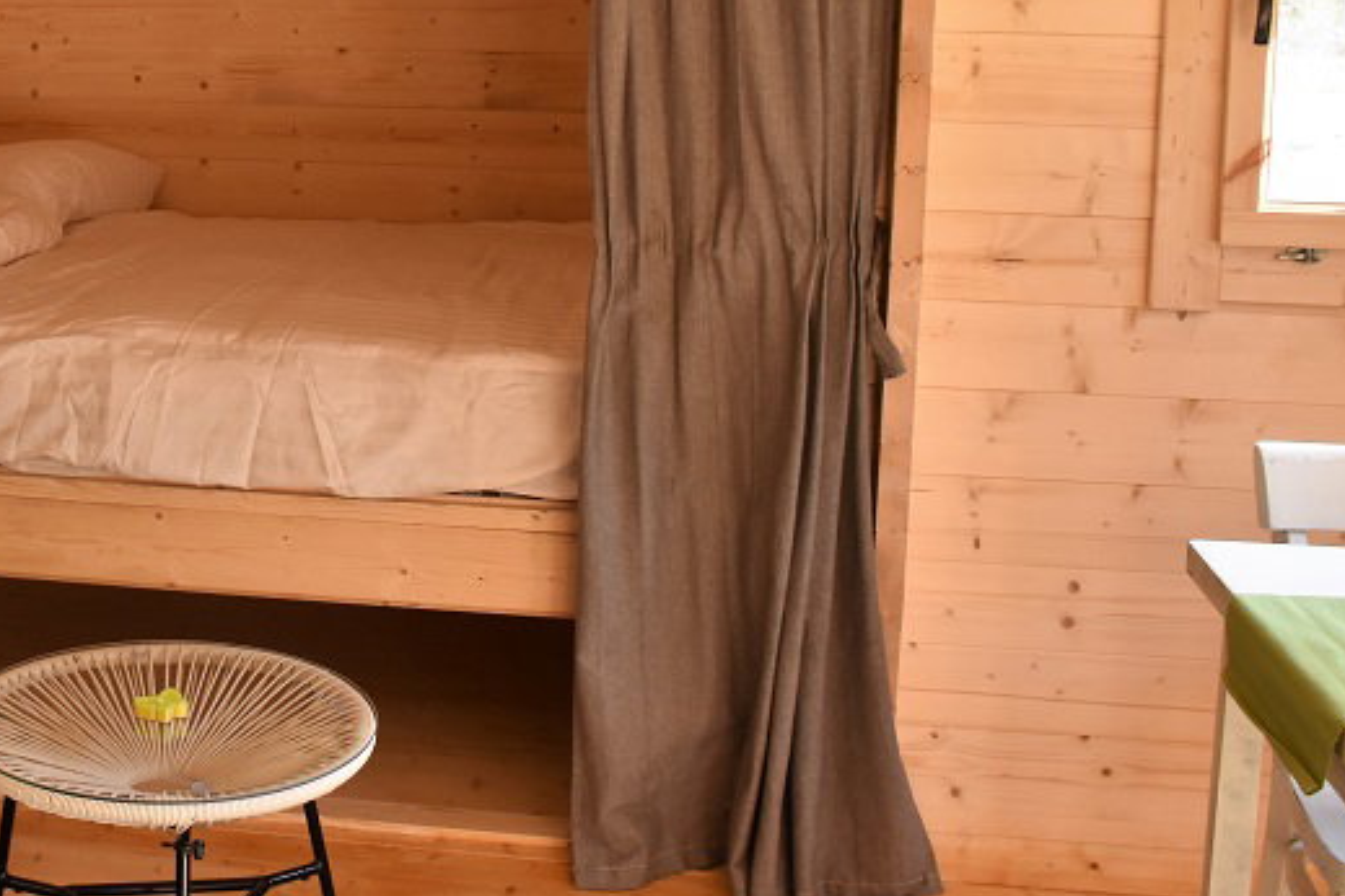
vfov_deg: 25.4
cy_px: 127
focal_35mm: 52
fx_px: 1943
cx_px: 267
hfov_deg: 36.9
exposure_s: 1/125
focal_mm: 18
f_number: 5.6
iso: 800
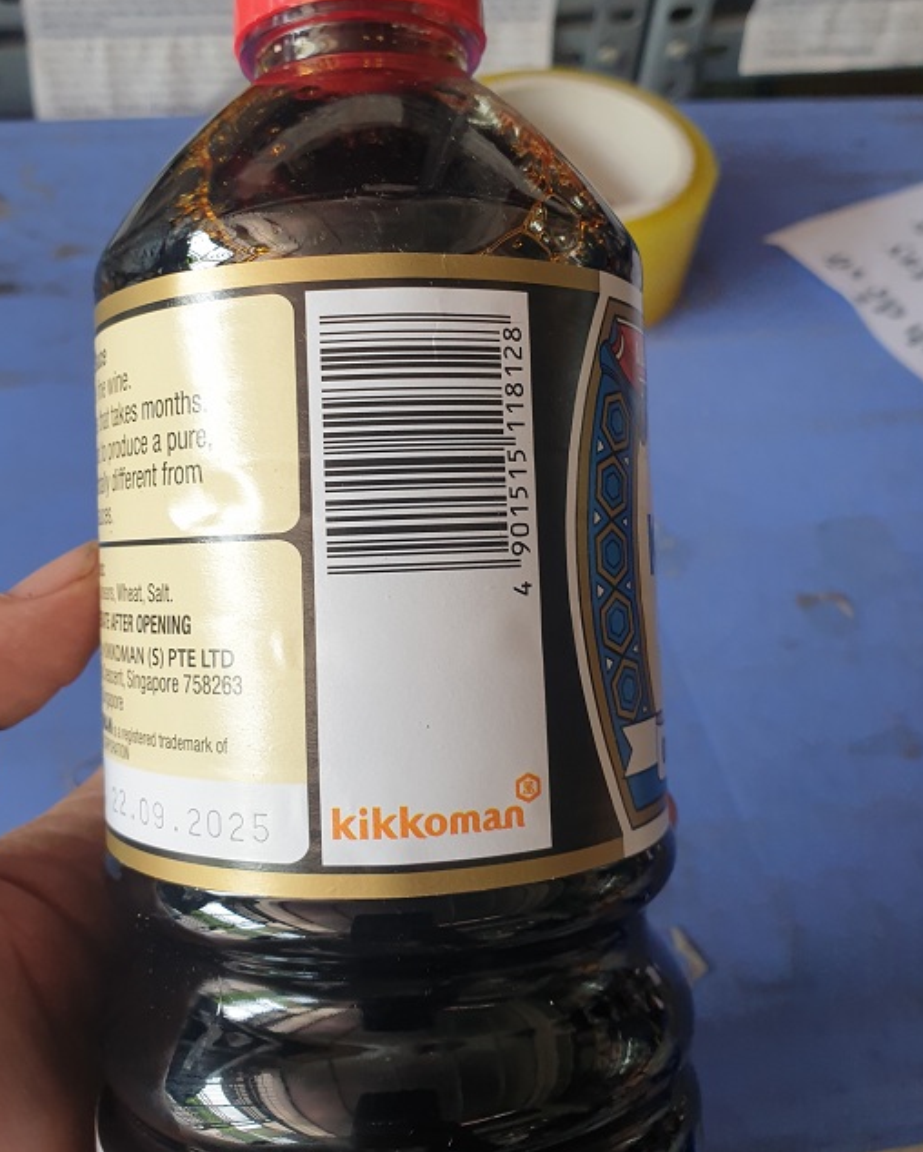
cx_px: 411
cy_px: 483
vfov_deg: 55.4
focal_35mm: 32
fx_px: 1092
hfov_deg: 45.8
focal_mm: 4.3
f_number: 2.4
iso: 80
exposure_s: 1/50
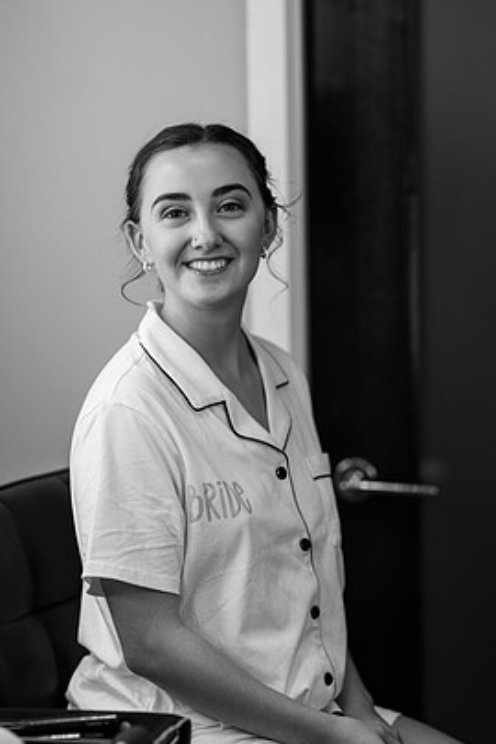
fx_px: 3100
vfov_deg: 13.7
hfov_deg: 9.1
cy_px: 369
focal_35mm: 150
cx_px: 237
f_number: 1.8
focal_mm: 135
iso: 200
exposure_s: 1/500
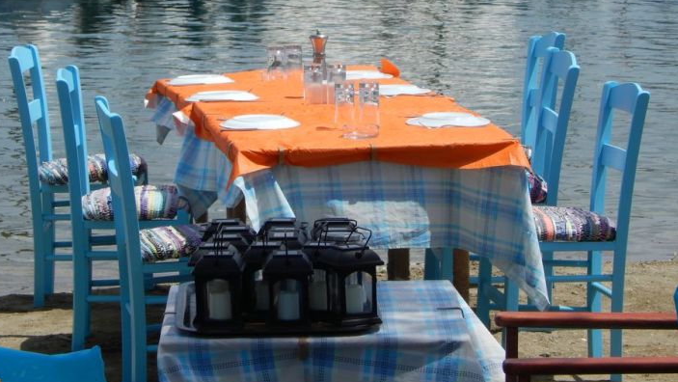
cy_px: 143
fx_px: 2967
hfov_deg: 13.0
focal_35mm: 165
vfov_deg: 7.4
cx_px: 318
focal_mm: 25.3
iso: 125
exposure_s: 1/1500
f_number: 4.9
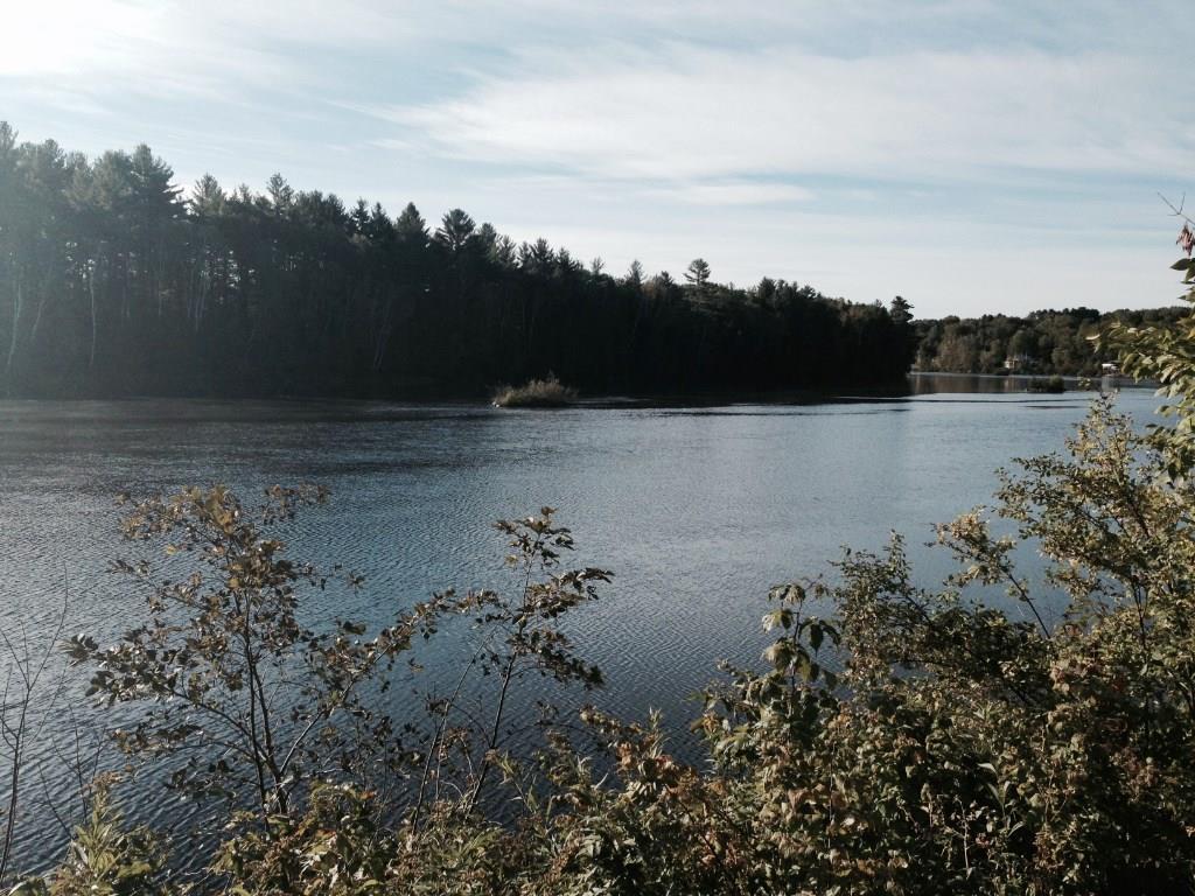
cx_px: 598
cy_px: 448
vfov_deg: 42.9
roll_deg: +0.9
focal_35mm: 33
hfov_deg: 55.4
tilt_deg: -8.5
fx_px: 1139
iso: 50
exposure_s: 1/1938
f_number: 2.4
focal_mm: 4.12
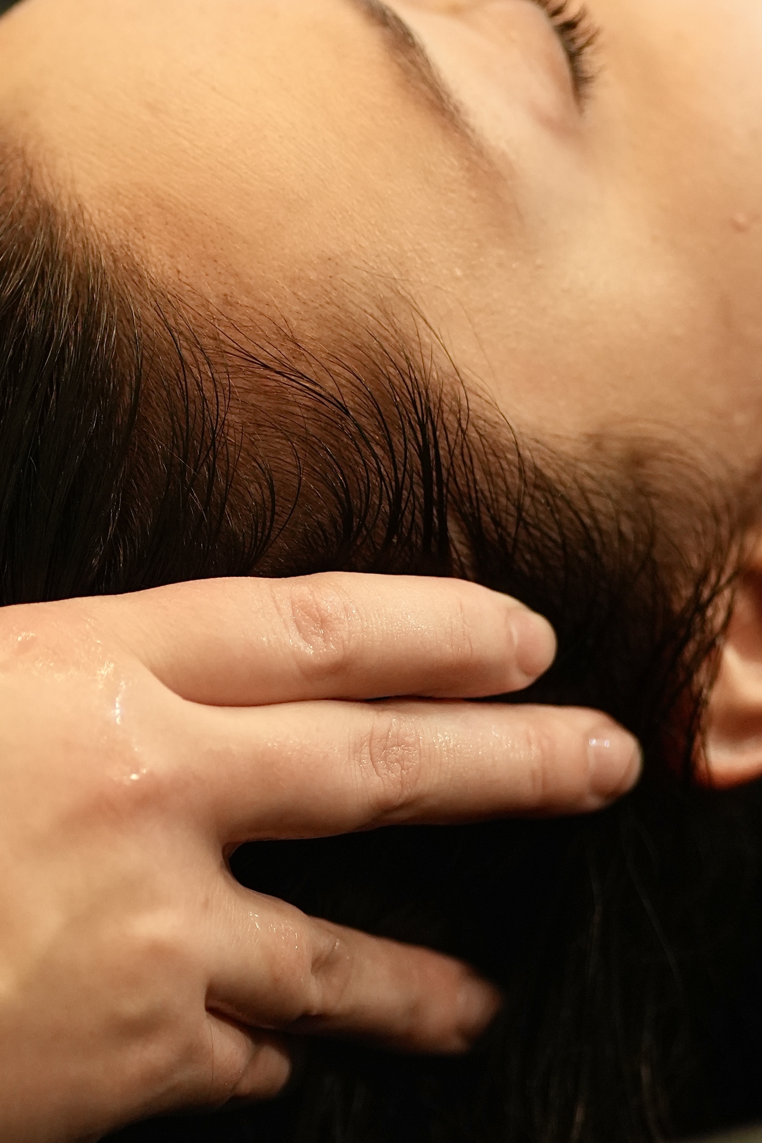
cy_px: 445
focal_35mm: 235
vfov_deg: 8.8
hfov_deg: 5.8
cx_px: 313
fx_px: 7461
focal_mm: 85
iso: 1250
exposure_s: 1/250
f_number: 1.8
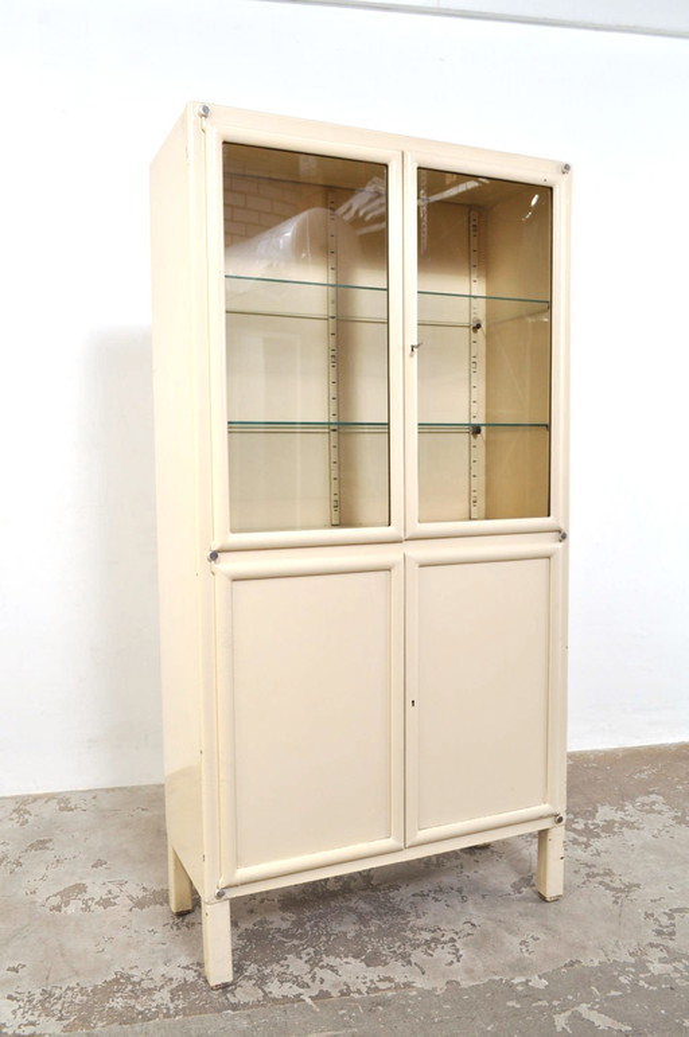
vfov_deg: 62.0
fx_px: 864
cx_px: 344
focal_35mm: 30
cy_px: 518
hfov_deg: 43.5
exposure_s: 1/125
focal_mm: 20
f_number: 8
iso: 400
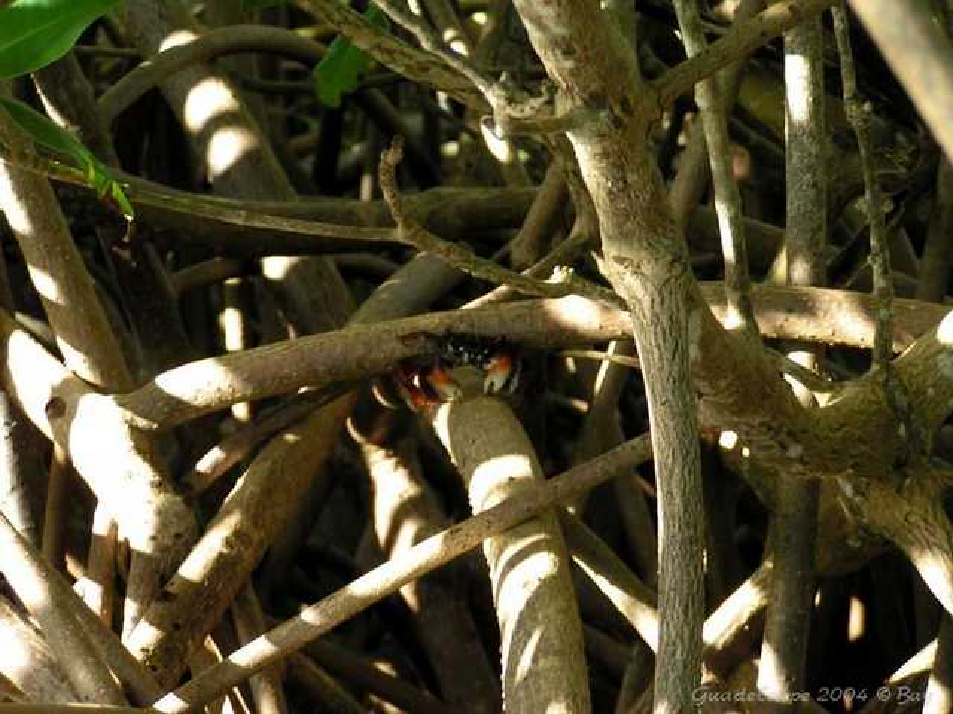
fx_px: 4322
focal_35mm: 157
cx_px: 476
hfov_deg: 12.6
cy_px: 357
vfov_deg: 9.5
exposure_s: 1/160
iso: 80
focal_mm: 24
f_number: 3.5
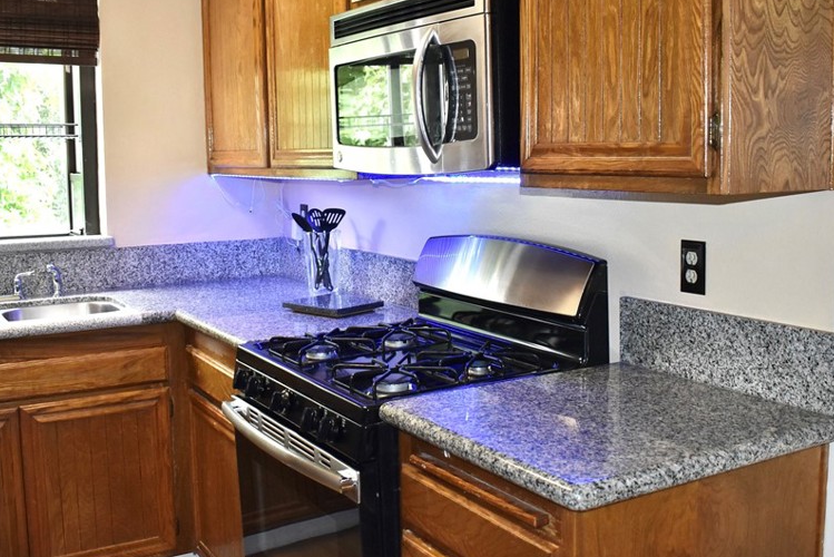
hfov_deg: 47.4
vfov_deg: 32.6
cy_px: 251
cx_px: 426
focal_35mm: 41
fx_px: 950
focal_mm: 20
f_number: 3.8
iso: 1000
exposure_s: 1/200
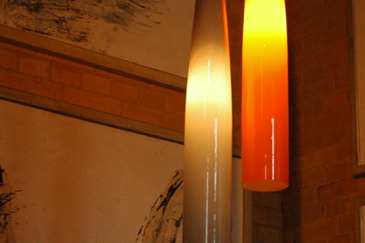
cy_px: 64
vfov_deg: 13.0
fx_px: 1066
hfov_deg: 19.4
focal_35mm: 105
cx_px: 233
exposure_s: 1/30
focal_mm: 29
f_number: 4
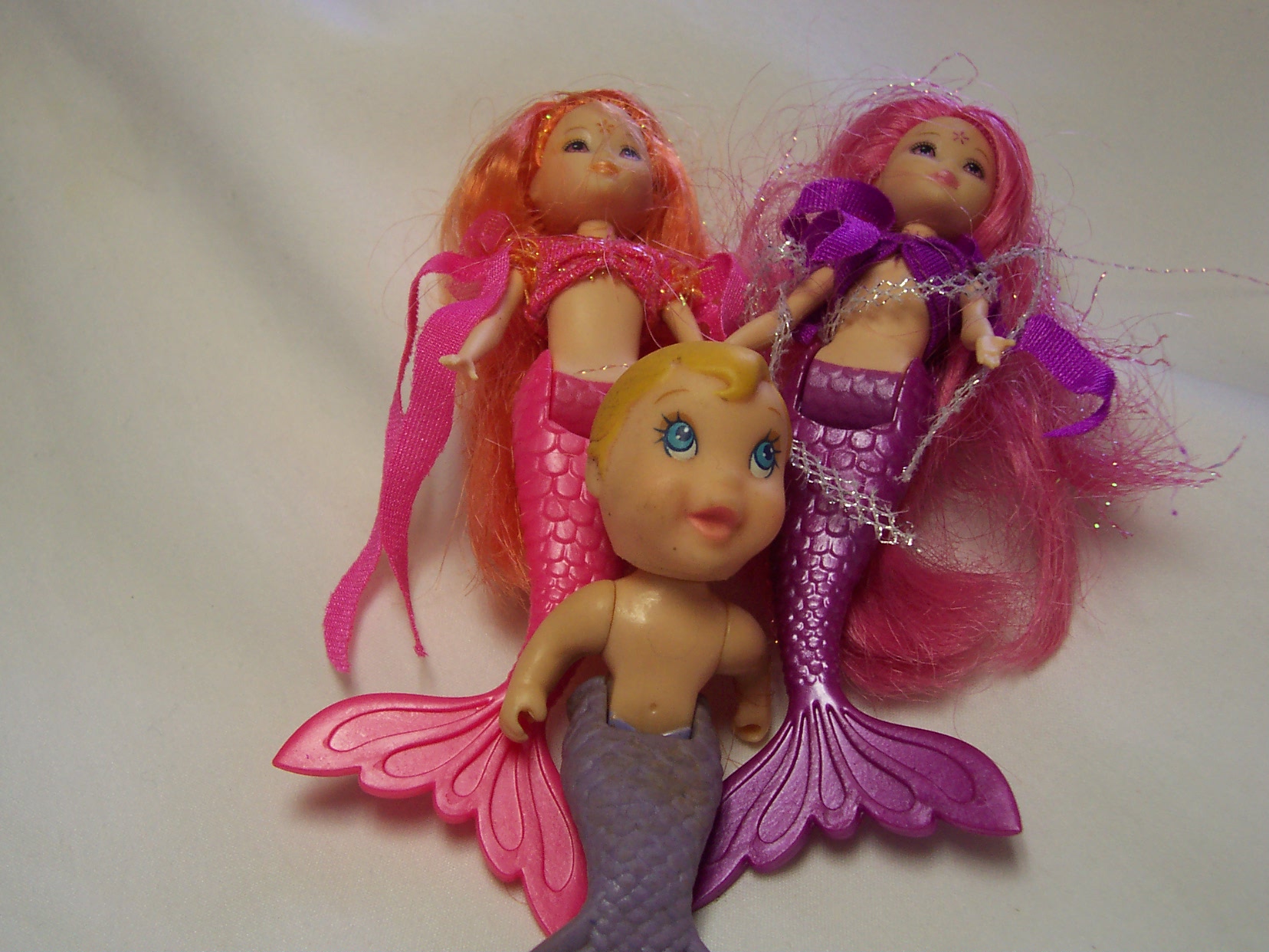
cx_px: 634
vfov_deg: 38.7
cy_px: 476
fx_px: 1356
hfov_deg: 50.1
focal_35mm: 37
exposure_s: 1/90
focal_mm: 5.6
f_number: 2.8
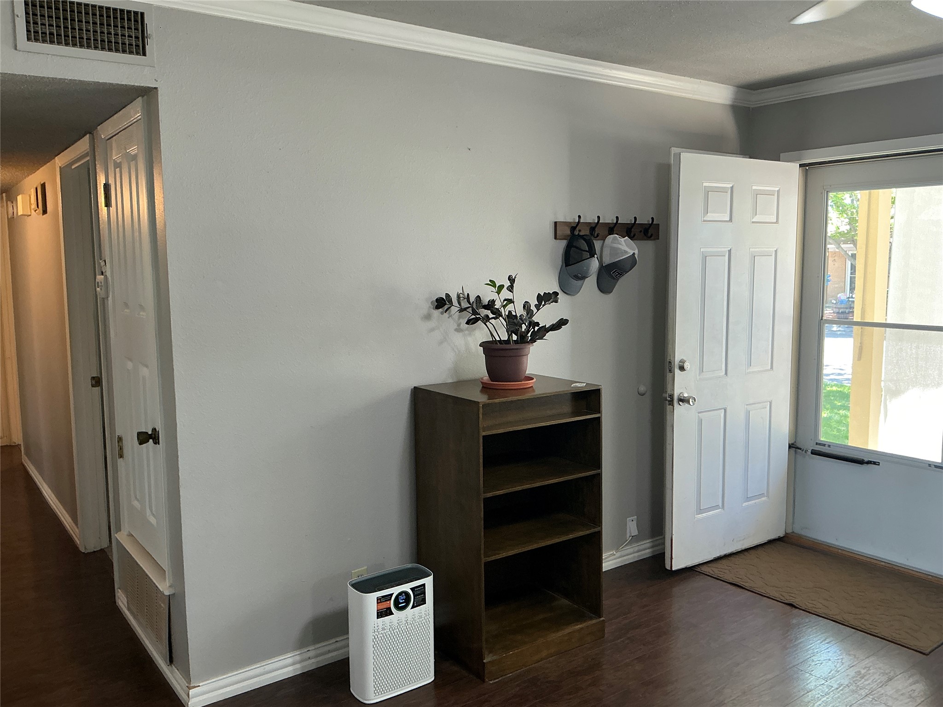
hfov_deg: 63.4
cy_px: 354
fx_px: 763
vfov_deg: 49.7
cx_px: 472
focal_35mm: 28
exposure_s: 1/60
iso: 100
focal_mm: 3
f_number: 1.8
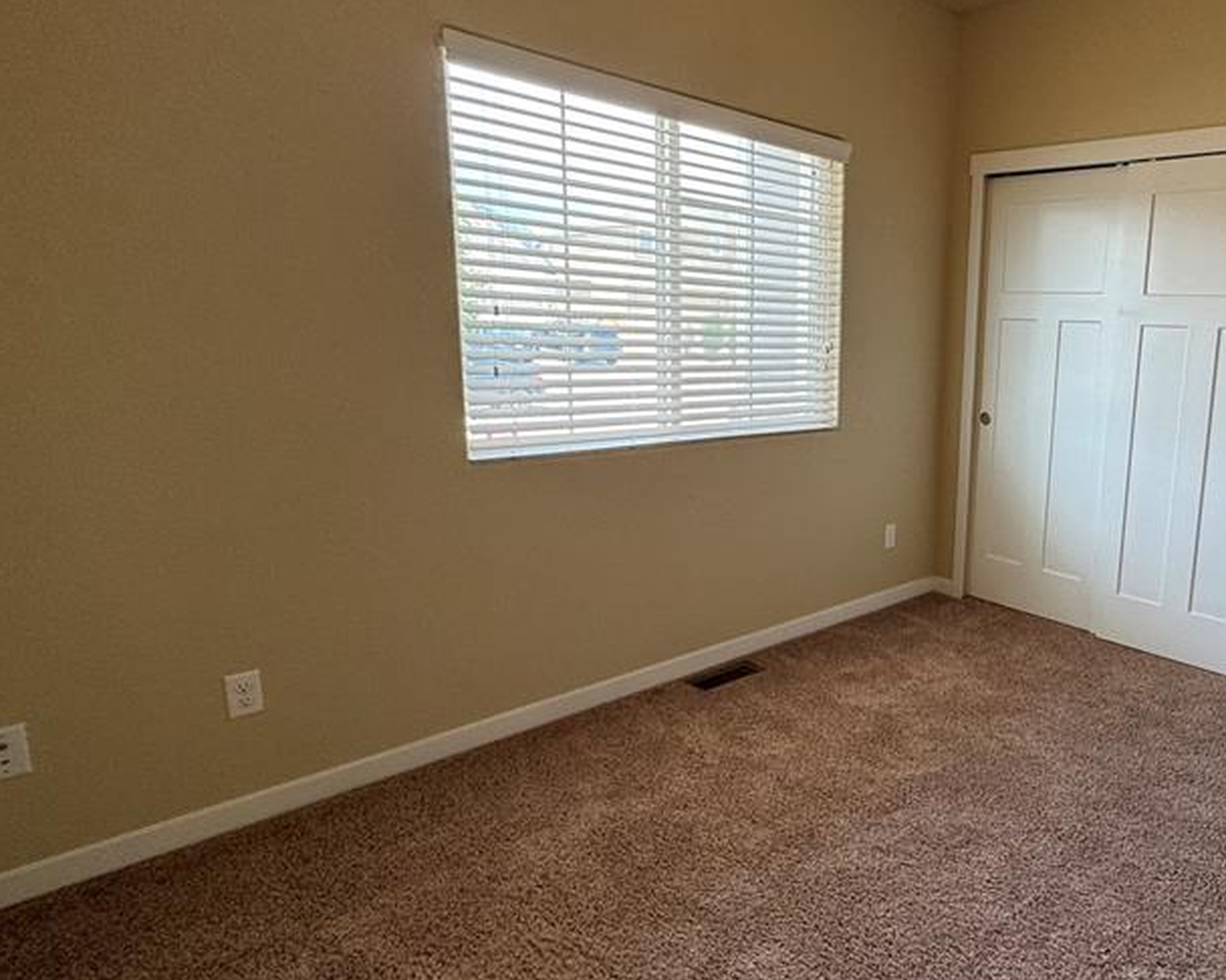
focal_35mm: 23
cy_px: 481
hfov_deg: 67.7
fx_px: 834
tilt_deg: -9.9
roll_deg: -2.1
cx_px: 930
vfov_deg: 60.8
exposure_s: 1/120
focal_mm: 2.22
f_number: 2.2
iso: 125
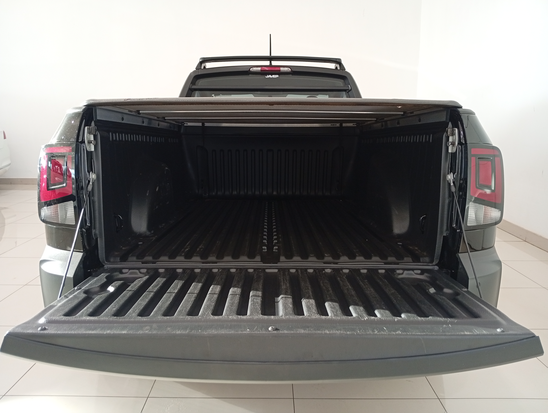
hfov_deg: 65.2
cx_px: 274
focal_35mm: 27
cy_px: 206
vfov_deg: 51.5
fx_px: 428
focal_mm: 3.98
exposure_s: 1/30
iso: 183
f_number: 1.8
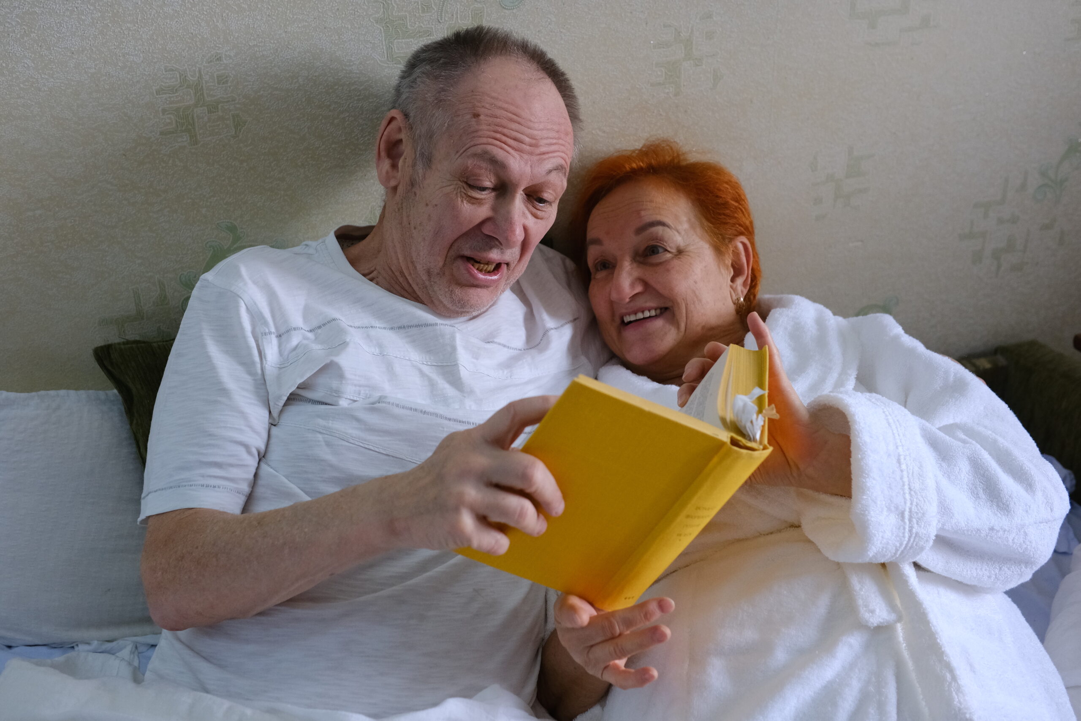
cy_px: 360
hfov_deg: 43.6
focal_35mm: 45
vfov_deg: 29.9
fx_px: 1351
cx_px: 540
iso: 1600
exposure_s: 1/80
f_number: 2.8
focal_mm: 30
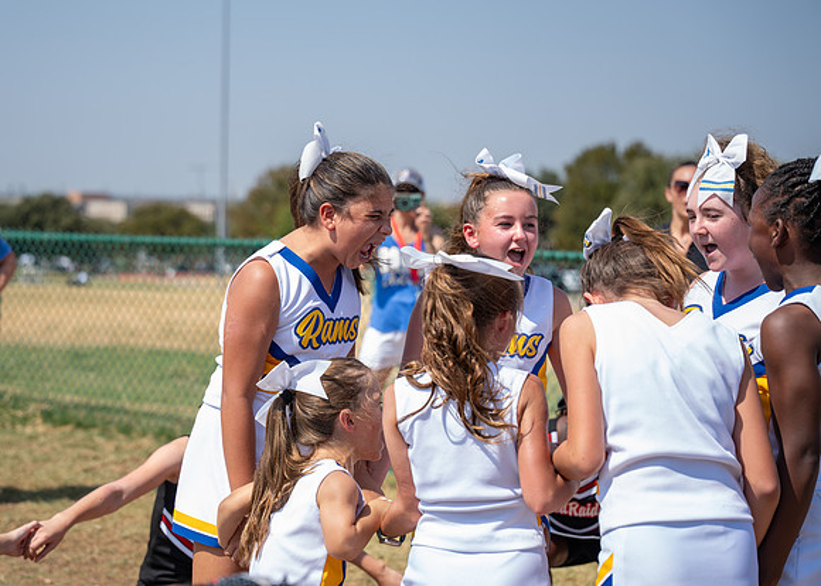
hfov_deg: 23.9
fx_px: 1933
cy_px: 255
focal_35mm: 83
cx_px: 324
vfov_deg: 17.2
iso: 80
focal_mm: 70
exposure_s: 1/1600
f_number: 2.8
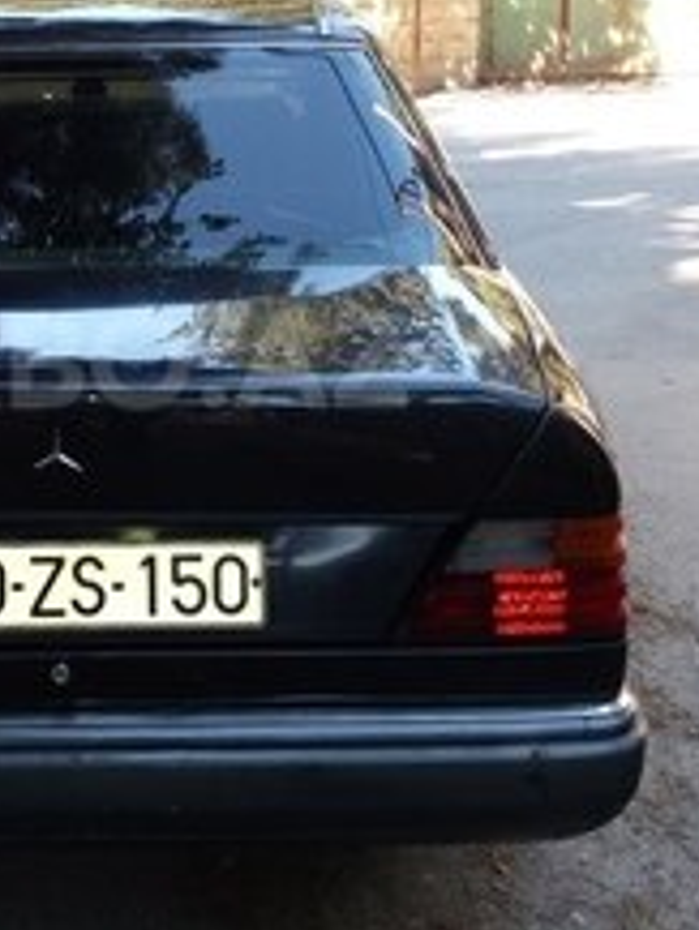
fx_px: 1721
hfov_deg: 22.4
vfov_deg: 30.2
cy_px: 360
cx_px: 77
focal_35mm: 64
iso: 64
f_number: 1.9
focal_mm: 3.7
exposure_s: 1/149
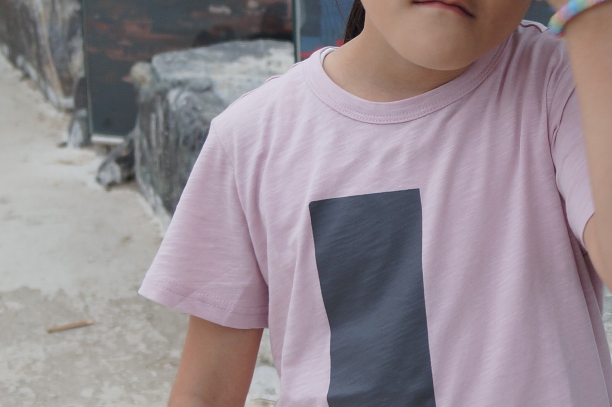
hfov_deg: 18.1
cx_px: 504
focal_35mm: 112
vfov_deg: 12.2
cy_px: 195
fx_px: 1902
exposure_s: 1/60
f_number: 4
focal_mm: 26
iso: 125
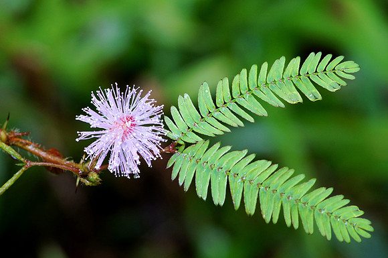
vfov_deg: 9.1
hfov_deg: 13.7
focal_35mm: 150
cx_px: 194
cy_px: 129
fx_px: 1614
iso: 800
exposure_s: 1/125
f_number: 7.1
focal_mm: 100
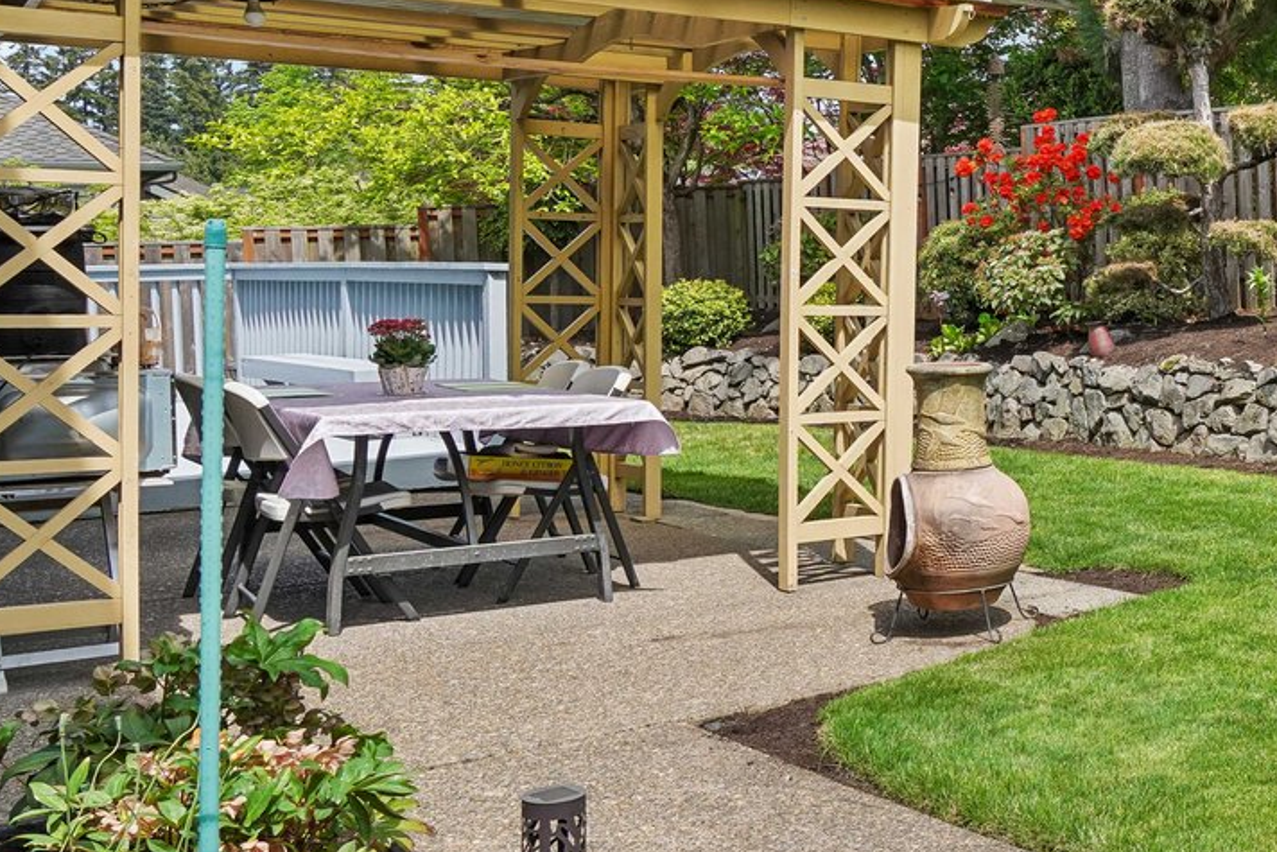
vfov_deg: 28.9
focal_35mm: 46
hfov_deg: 32.2
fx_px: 1632
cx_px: 1668
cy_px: 230
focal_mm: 16
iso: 400
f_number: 8
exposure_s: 1/400
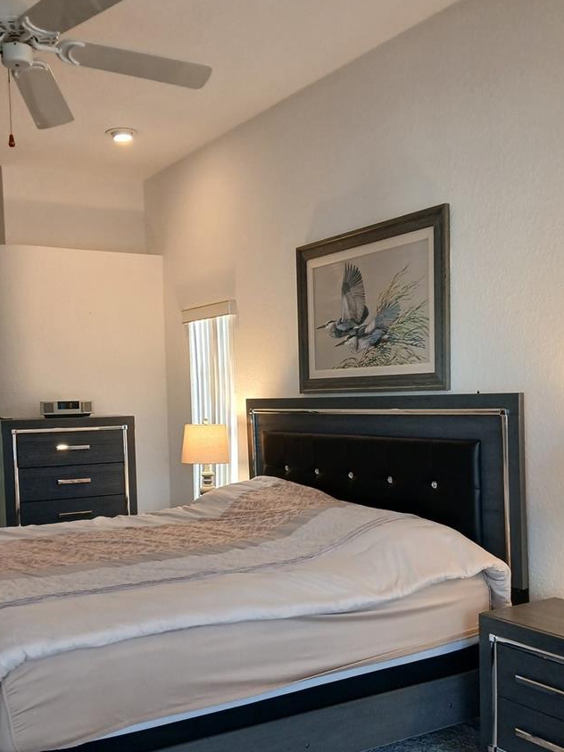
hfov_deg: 38.6
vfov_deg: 49.8
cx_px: 249
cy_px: 459
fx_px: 804
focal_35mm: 37
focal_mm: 3.98
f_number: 1.8
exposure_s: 1/60
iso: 125
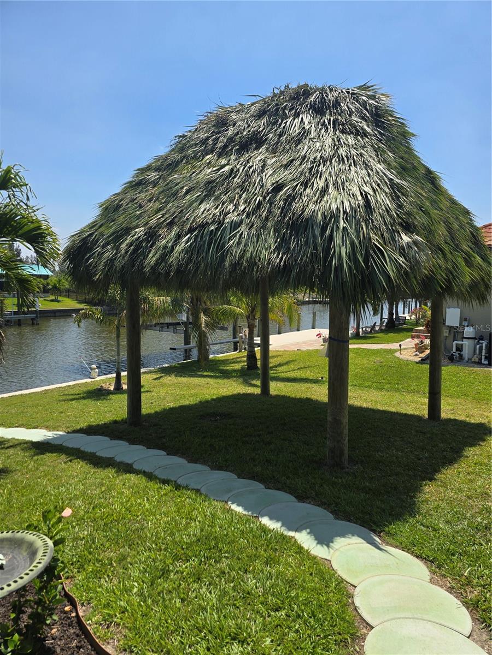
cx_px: 246
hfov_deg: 58.9
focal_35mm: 23
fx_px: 436
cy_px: 328
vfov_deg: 73.9
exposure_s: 1/859
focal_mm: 6.3
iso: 12
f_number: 1.7
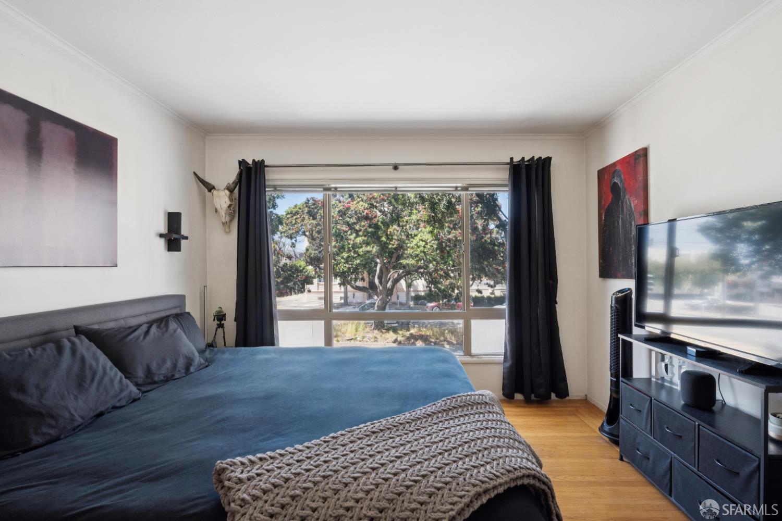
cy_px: 260
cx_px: 391
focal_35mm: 17
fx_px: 369
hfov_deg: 93.3
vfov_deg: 70.4
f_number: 8
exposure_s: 1/125
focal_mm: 17
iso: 400
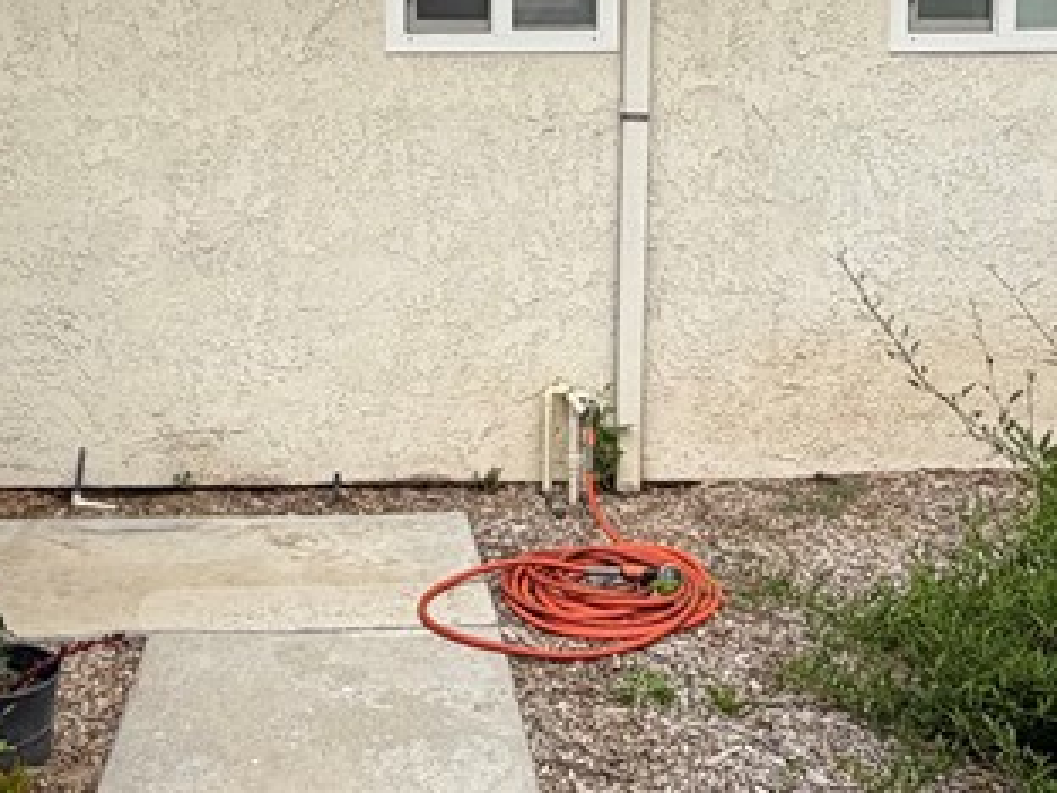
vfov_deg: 31.0
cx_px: 393
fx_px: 1405
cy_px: 200
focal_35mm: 46
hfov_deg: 40.9
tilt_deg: -5.6
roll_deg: +0.4
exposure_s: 1/770
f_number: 2.2
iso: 40
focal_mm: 2.22
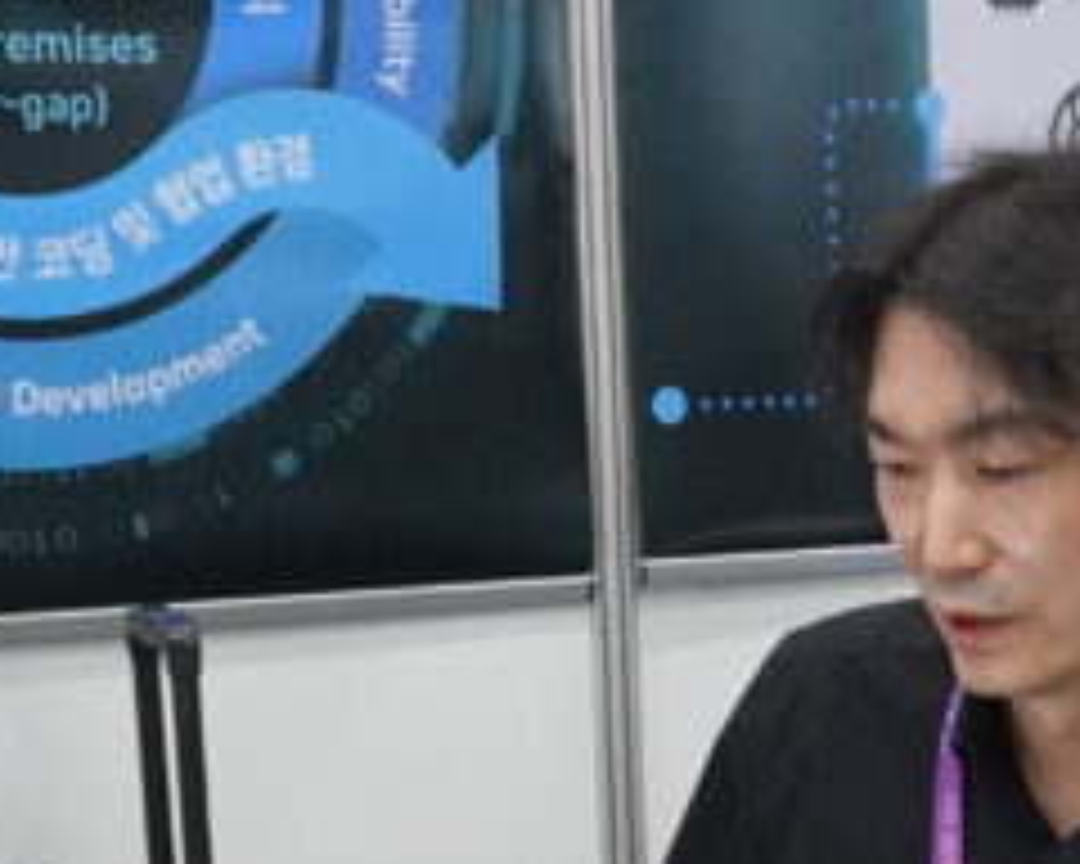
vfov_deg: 11.5
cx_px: 1120
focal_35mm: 132
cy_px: 952
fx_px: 4219
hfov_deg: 14.3
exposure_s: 1/200
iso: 2500
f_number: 4
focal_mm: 22
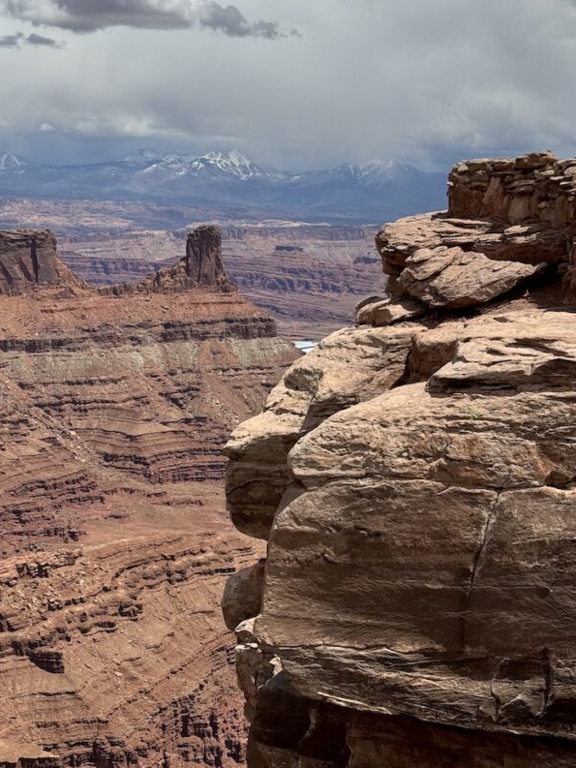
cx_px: 284
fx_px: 1375
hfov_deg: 23.7
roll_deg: -0.2
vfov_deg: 31.2
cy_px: 336
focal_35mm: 62
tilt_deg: -5.8
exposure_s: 1/7937
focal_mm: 6.76
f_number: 1.78
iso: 64
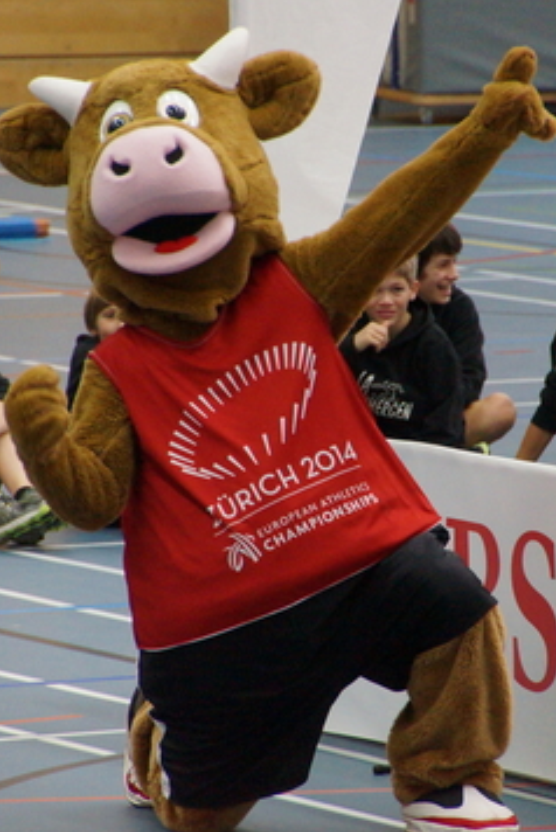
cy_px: 415
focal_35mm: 477
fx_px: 11028
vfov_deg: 4.3
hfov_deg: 2.9
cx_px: 362
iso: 3200
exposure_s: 1/200
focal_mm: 210
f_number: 6.3
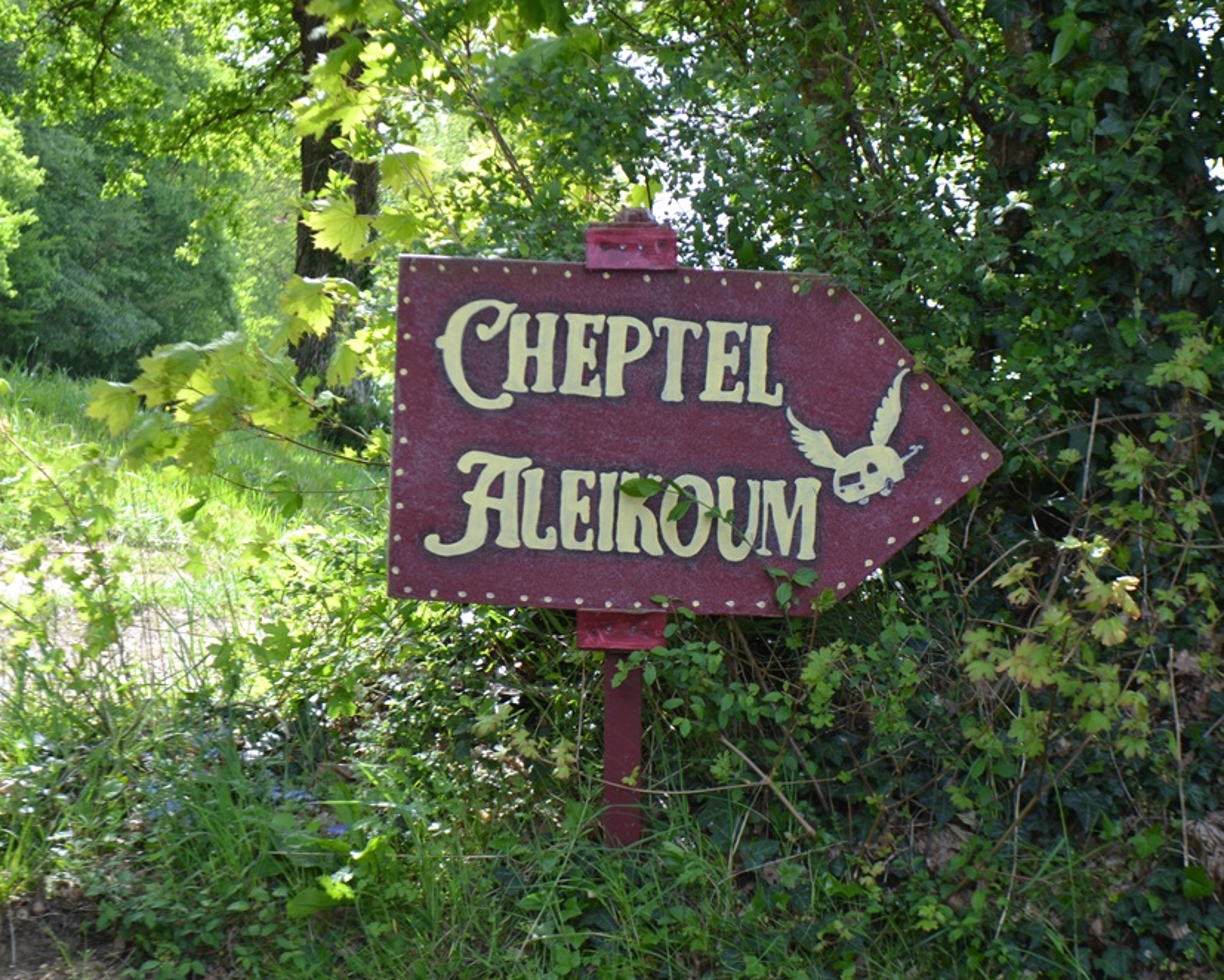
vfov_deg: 20.0
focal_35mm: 77
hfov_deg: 24.9
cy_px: 491
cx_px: 653
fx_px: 2774
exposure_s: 1/80
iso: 100
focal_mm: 45
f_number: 5.3
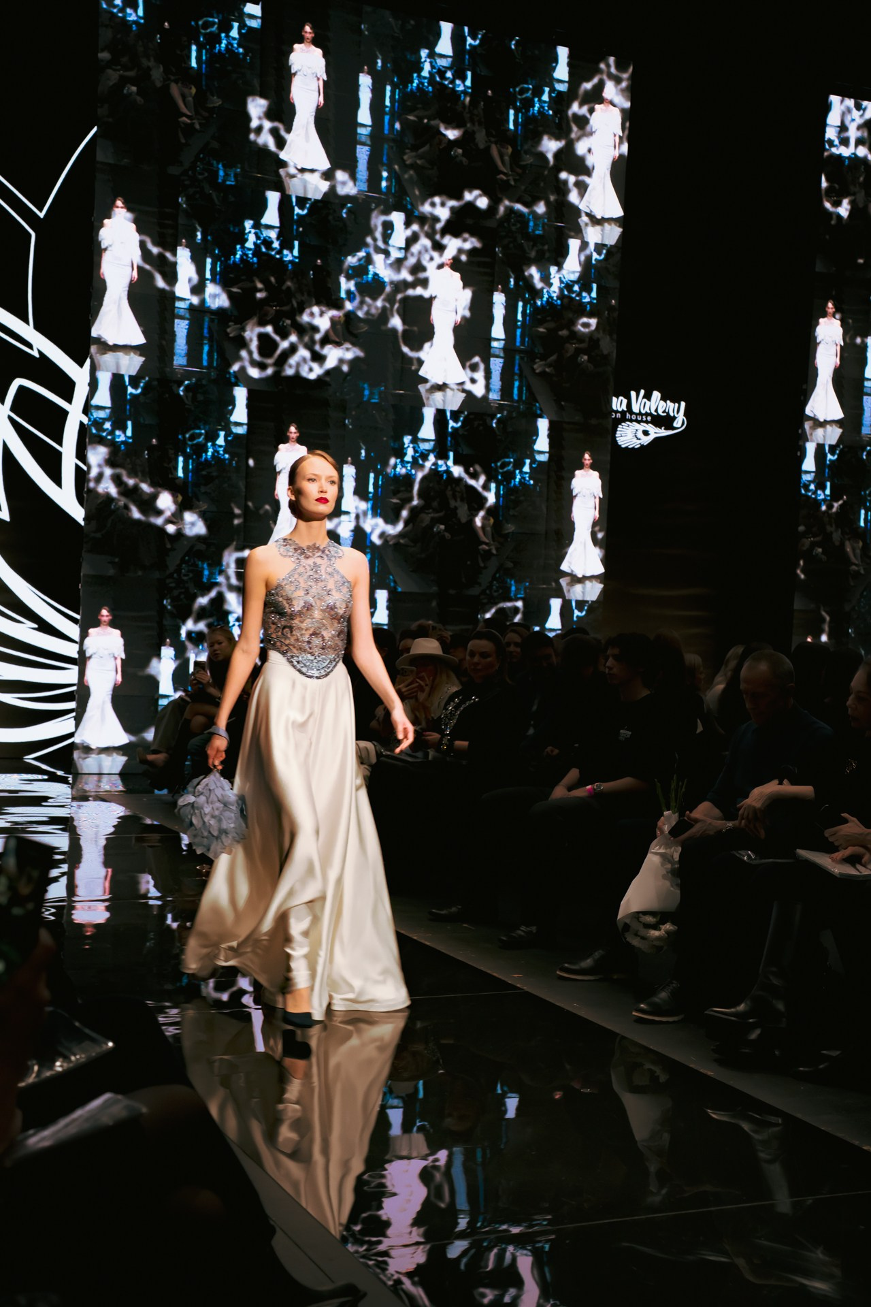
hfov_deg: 29.9
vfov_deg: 43.6
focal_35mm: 45
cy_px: 654
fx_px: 1633
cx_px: 436
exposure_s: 1/125
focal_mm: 45
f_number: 5
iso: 2000
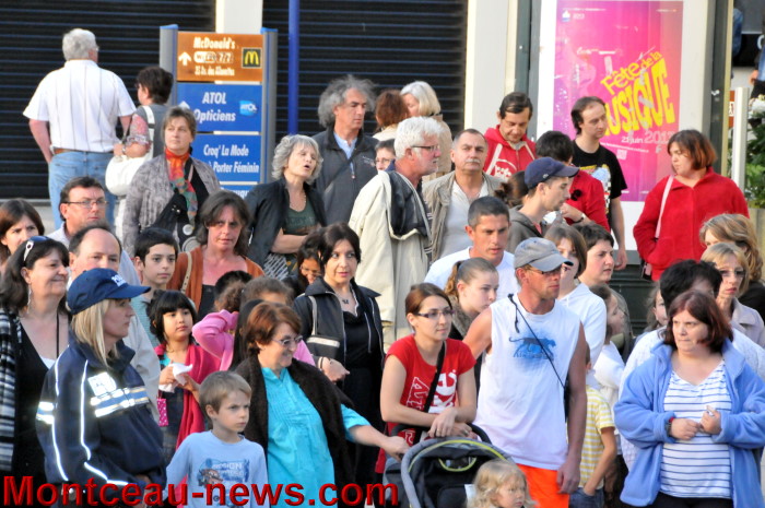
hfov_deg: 6.9
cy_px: 254
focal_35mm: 300
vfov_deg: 4.6
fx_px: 6368
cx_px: 382
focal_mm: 200
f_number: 13
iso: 3200
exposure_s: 1/250
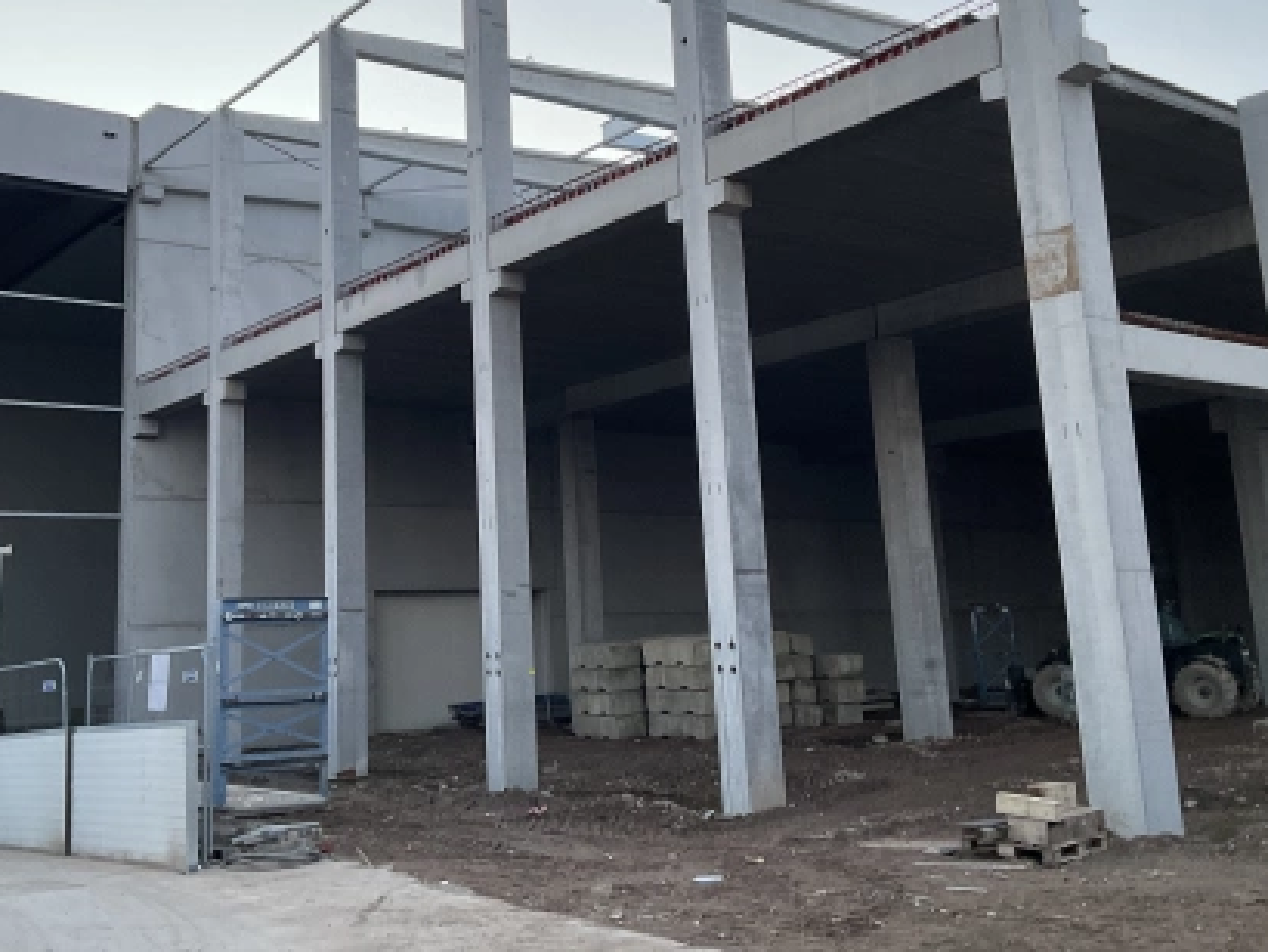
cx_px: 526
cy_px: 348
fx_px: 1466
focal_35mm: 40
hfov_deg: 46.6
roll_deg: +1.7
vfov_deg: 35.8
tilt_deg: +12.5
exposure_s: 1/122
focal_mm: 3
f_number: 1.8
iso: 50
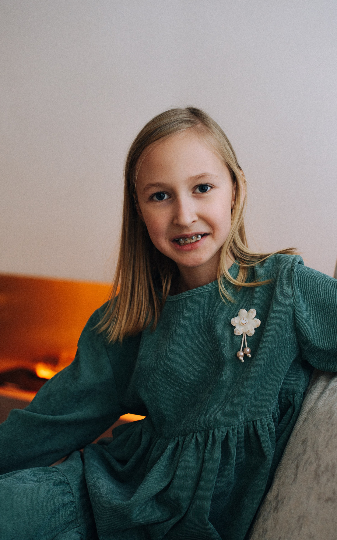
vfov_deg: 37.5
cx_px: 178
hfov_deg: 24.0
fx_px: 793
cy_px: 284
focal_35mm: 54
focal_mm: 50
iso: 640
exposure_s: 1/160
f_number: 2.8
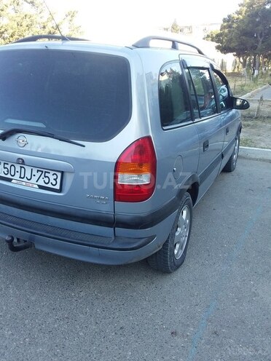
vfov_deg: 58.4
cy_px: 180
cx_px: 136
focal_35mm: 31
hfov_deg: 45.4
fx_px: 324
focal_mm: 3.3
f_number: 2.2
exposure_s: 1/158
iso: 40
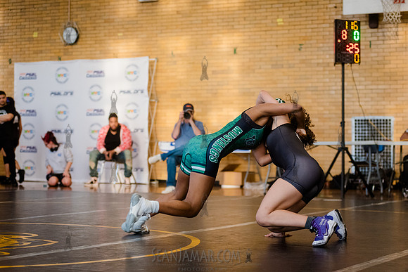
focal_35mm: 83
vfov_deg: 16.4
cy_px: 136
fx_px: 945
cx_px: 204
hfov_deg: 24.4
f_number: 3.5
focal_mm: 80
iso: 4000
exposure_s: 1/400
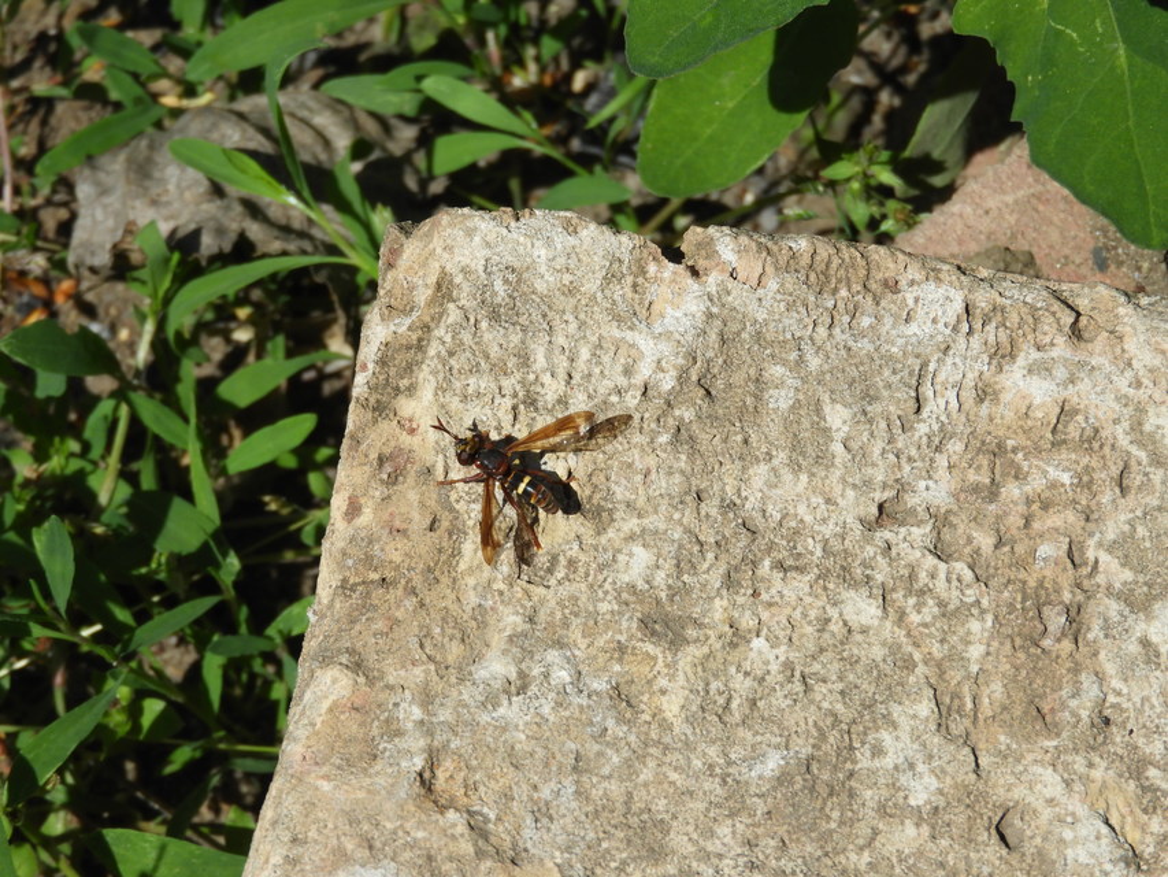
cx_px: 584
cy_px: 438
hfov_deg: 13.2
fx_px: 5062
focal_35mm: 150
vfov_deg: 9.9
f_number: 5.2
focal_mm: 26.9
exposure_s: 1/1000
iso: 100
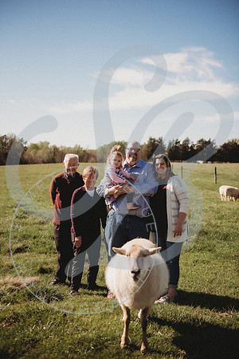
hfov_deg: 27.0
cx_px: 120
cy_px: 180
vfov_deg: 39.6
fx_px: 498
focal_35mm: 50
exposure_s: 1/1250
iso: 100
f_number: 2.8
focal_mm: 50
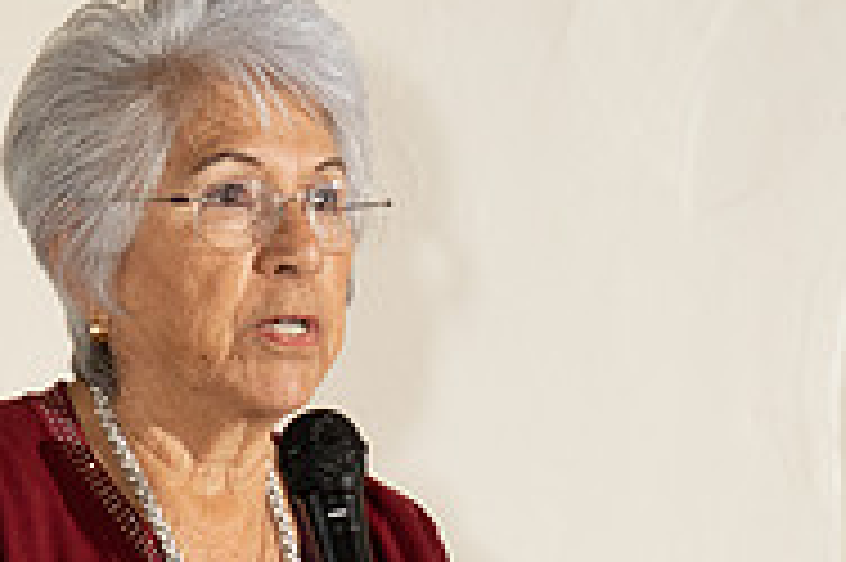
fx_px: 5893
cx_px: 234
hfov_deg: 8.2
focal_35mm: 251
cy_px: 859
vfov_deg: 5.4
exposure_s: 1/125
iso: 1600
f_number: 2.8
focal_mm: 70
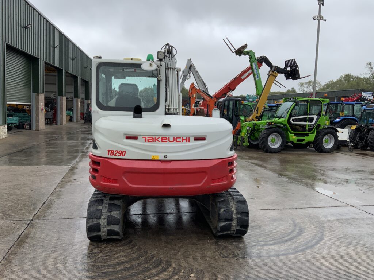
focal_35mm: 29
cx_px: 187
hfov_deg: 61.7
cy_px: 140
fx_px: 313
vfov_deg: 48.2
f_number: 1.8
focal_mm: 3
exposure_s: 1/816
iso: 16
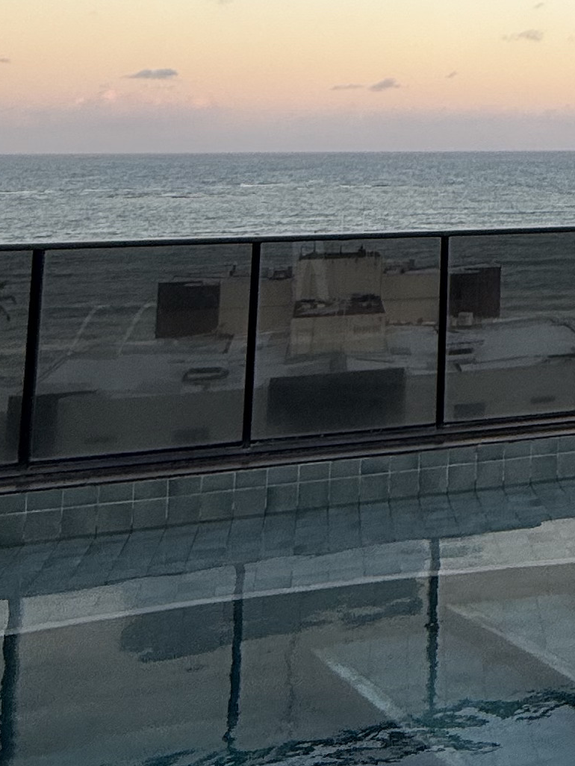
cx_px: 882
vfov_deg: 32.4
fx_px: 1218
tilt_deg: +7.0
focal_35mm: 55
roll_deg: +0.1
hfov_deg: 21.8
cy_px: 19
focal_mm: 2.22
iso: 50
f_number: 2.2
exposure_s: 1/235
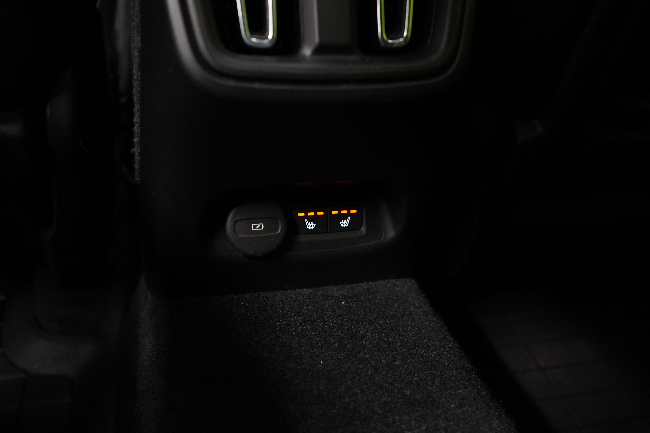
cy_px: 216
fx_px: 614
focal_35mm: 34
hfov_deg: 55.8
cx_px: 325
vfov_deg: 38.9
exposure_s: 1/25
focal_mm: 34
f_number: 5
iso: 3200
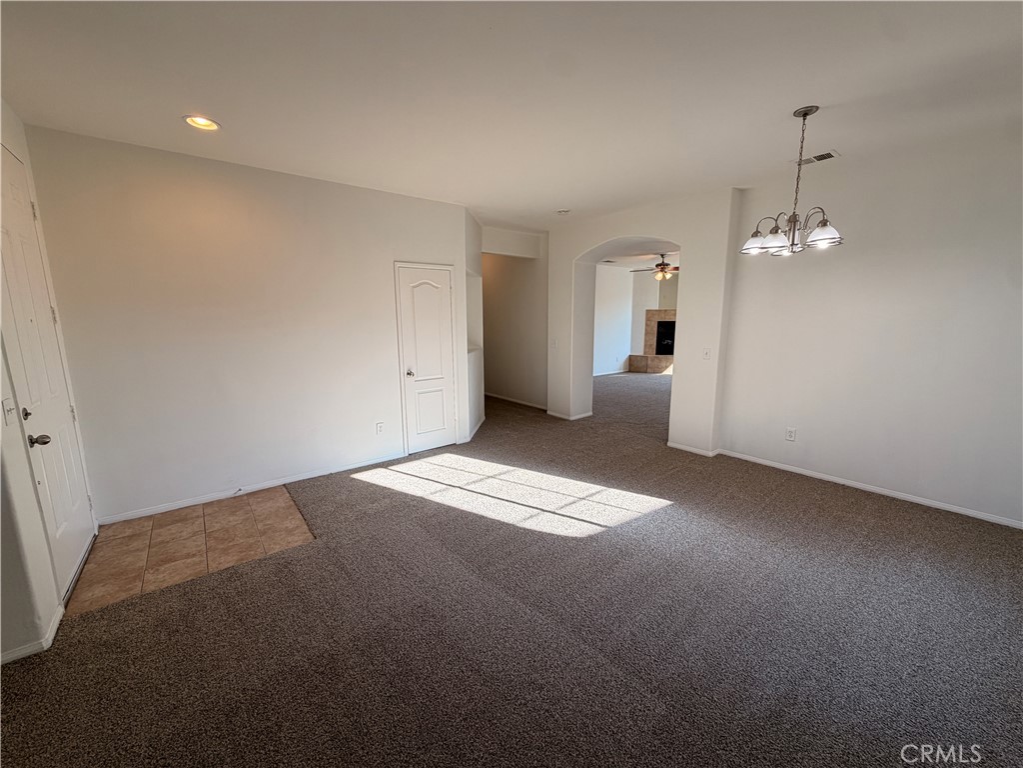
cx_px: 512
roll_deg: +1.5
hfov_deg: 102.1
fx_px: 414
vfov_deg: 85.7
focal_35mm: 14
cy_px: 384
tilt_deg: -9.2
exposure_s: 1/120
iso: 80
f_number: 2.2
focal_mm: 2.22
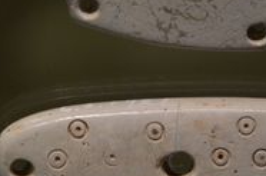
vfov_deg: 2.6
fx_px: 3913
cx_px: 130
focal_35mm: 531
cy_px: 77
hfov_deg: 3.9
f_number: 6
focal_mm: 150
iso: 1000
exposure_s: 1/40
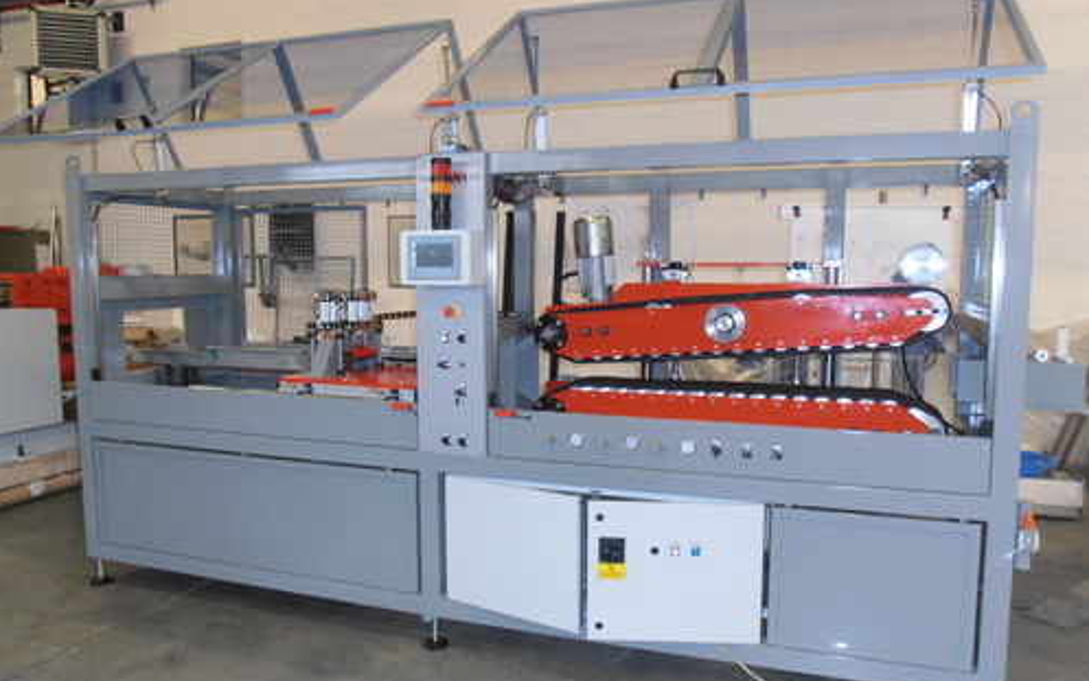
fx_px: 950
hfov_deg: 59.6
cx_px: 543
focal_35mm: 32
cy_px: 354
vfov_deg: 39.5
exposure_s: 1/30
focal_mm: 5.25
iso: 200
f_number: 3.5
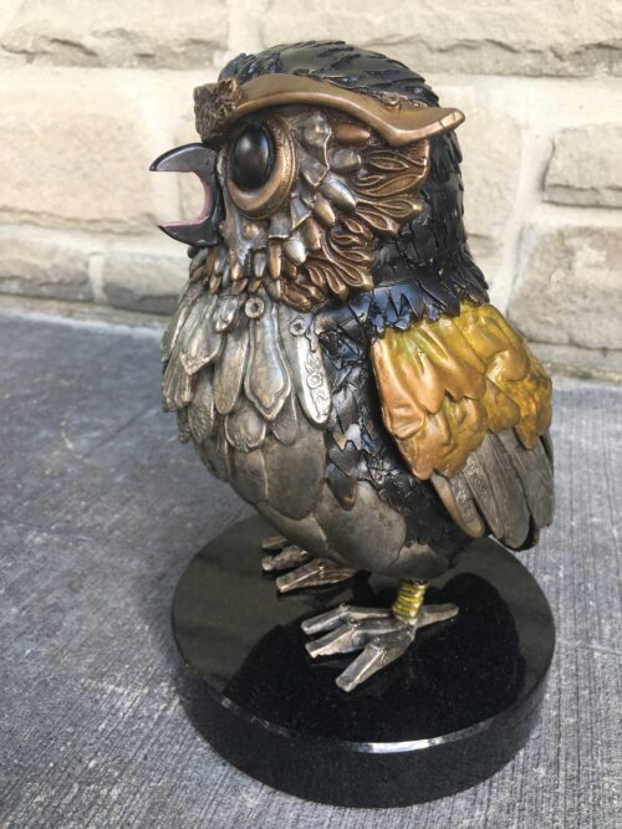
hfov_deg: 48.2
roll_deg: -1.3
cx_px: 311
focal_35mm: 29
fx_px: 695
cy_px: 414
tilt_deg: -22.5
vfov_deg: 61.7
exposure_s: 1/60
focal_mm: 4.15
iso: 25
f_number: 2.2
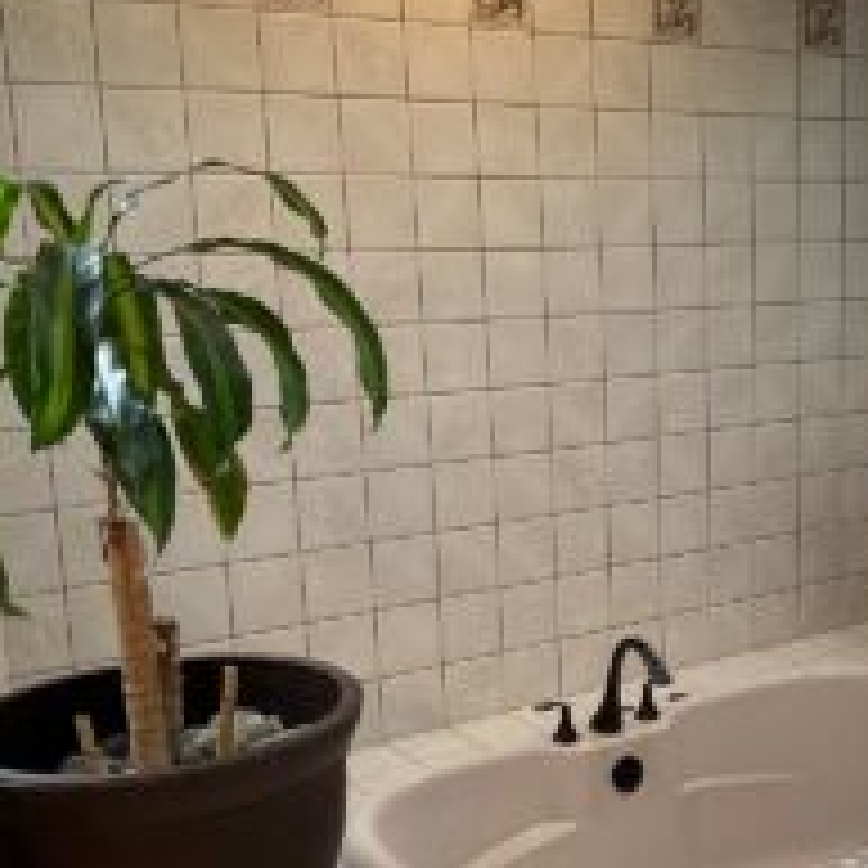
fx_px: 1504
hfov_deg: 31.0
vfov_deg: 32.1
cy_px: 540
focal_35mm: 53
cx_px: 756
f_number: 1.8
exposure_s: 1/60
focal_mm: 3
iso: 64
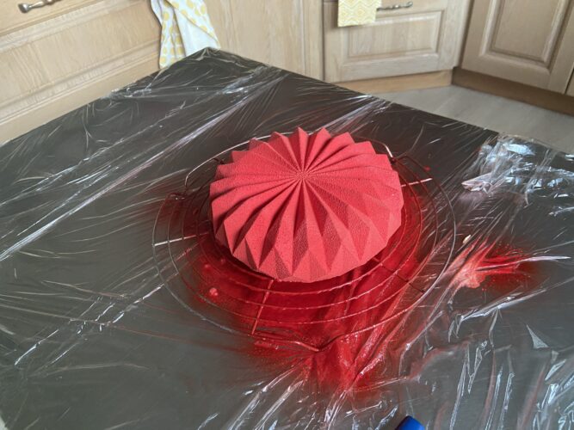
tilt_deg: -42.5
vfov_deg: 53.0
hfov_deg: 67.3
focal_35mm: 26
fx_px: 431
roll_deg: +6.5
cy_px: 215
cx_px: 287
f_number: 1.8
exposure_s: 1/57
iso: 500
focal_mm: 4.25
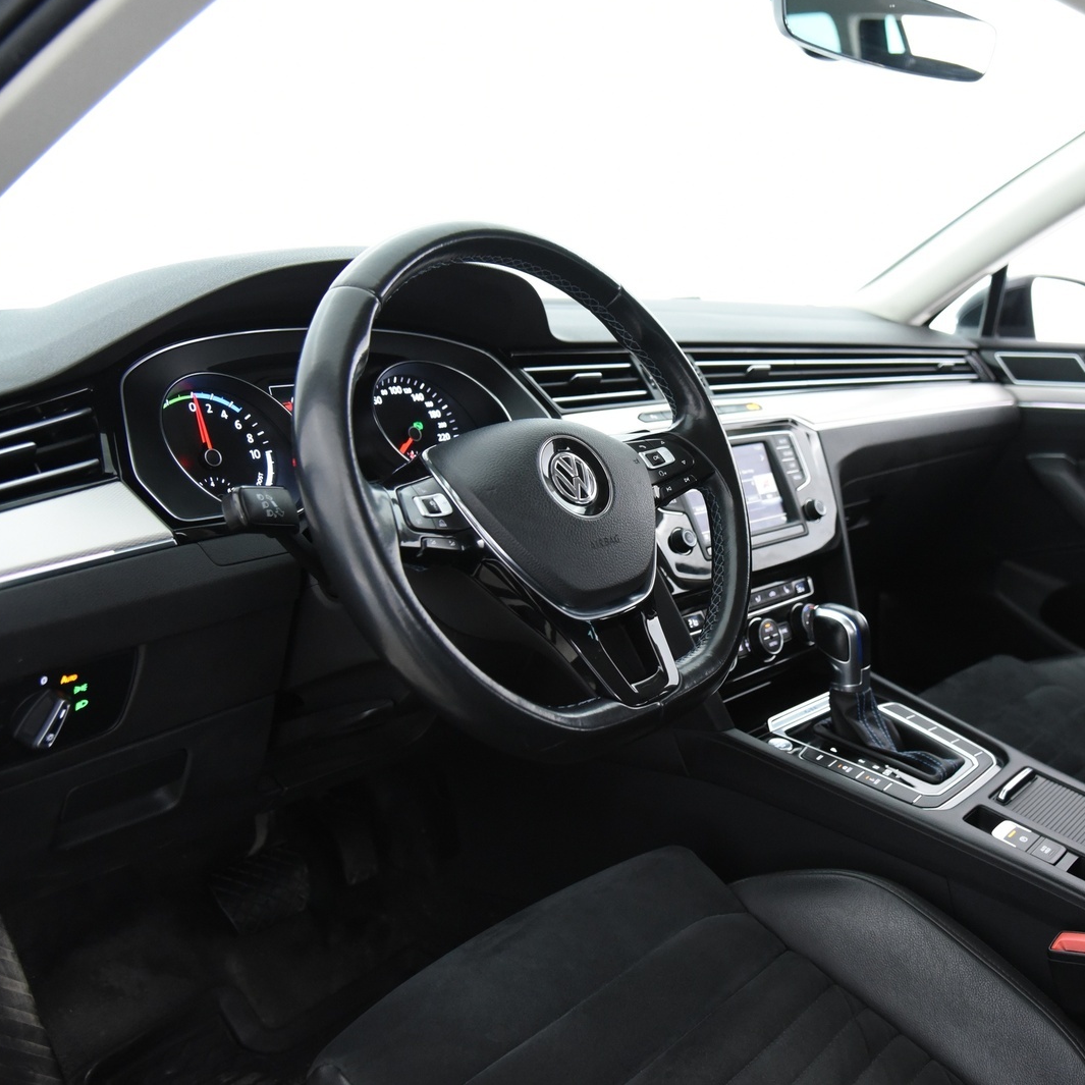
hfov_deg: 51.1
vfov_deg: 52.5
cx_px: 760
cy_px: 536
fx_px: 1099
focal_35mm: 31
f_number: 4
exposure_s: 1/25
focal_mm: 24
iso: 4000
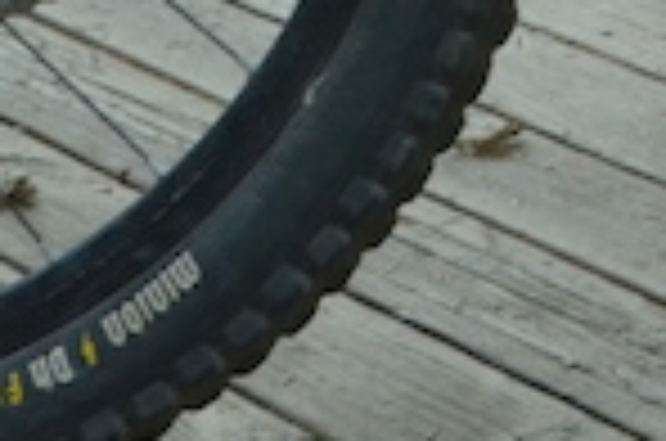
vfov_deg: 5.5
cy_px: -1004
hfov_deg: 8.7
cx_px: 1130
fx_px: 4227
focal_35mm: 229
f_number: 9
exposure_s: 1/60
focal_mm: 22
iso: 800
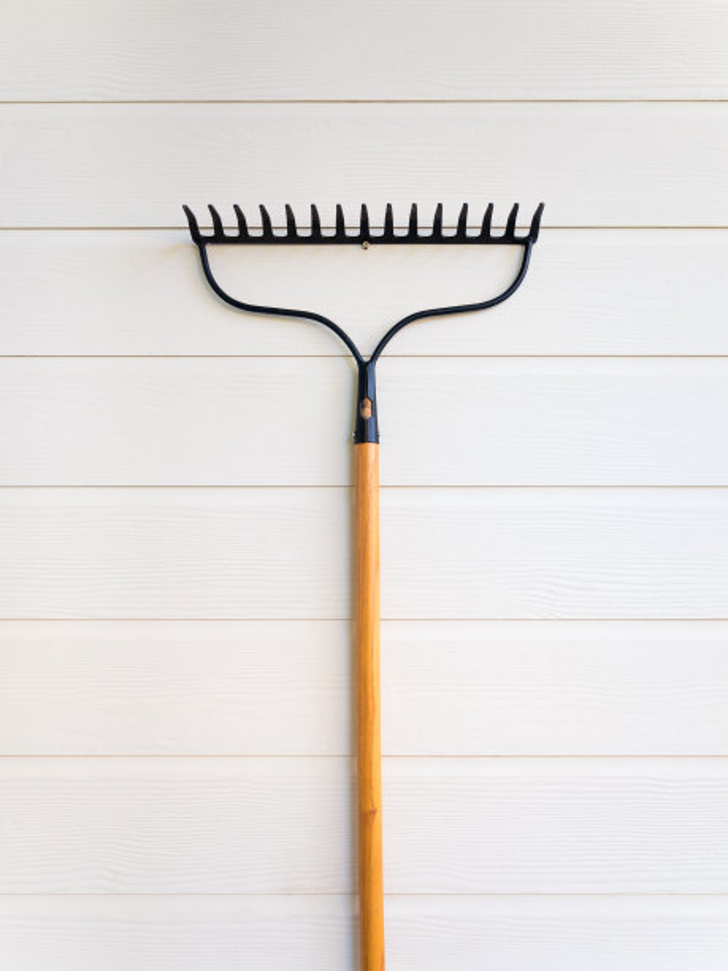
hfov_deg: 41.8
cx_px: 364
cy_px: 486
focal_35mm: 34
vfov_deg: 54.0
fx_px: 953
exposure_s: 1/80
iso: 250
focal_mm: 17
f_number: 4
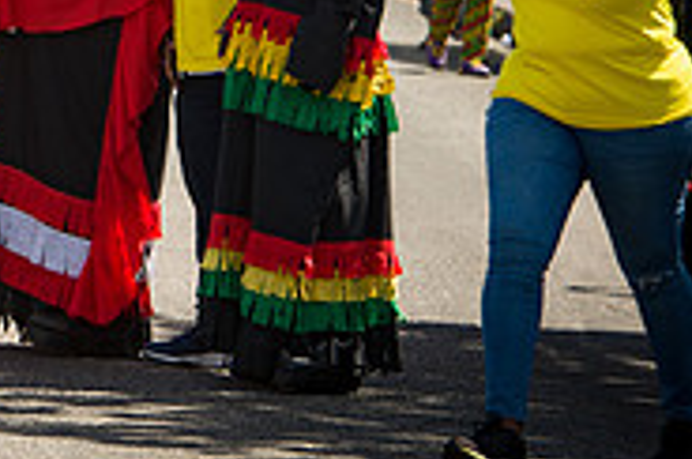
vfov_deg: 3.2
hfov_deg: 4.8
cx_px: -350
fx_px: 8174
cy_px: -102
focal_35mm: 426
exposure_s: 1/160
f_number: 8
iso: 100
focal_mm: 135
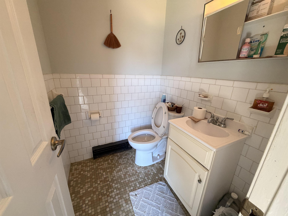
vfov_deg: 85.7
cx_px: 144
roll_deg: -2.3
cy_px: 108
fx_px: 116
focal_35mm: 14
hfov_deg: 102.1
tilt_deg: -18.8
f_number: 2.2
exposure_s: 1/60
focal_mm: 2.22
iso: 200
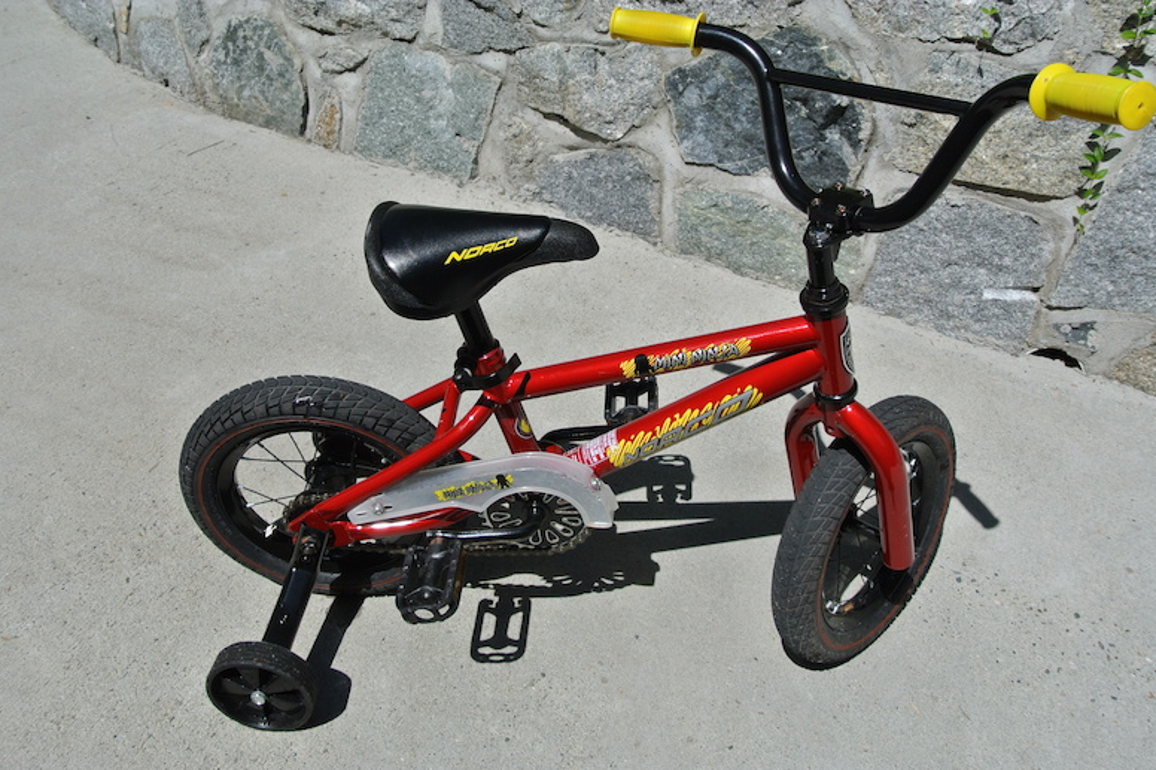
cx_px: 565
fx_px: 1027
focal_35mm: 32
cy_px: 398
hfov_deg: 58.7
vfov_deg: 41.1
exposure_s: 1/640
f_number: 6.3
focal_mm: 11.8
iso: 100
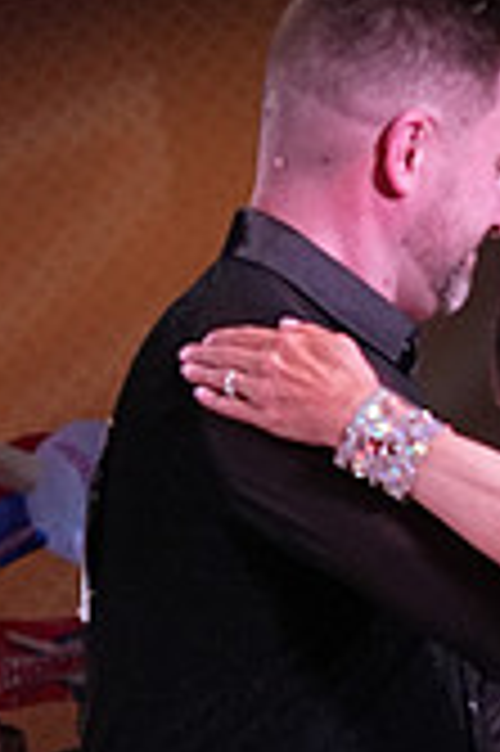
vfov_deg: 5.1
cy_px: 991
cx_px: 475
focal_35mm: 400
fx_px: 8350
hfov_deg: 3.4
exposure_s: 1/400
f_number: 5.6
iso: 3200
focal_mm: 77
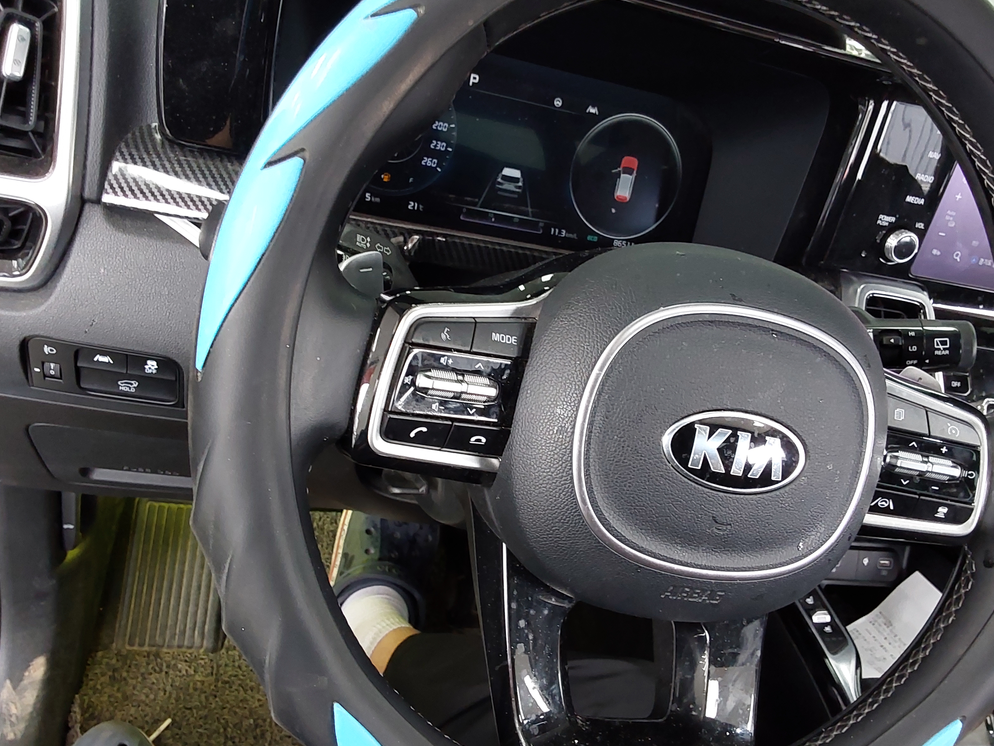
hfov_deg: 61.6
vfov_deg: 48.2
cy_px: 379
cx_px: 511
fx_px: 833
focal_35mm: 29
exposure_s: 1/60
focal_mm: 2.91
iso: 250
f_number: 1.9
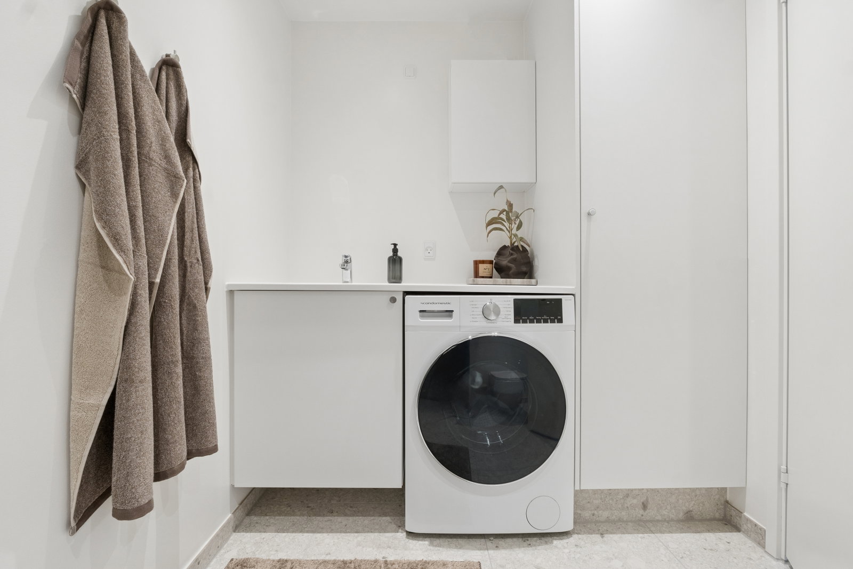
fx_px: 373
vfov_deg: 74.6
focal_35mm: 16
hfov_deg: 97.6
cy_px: 284
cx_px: 426
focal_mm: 10.5
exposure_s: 1/8
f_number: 8
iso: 320
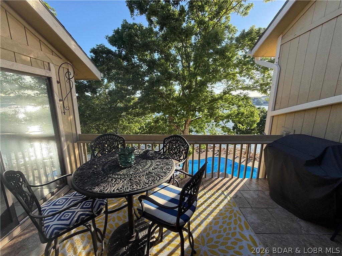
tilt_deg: -10.9
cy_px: 128
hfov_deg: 102.1
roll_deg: -0.4
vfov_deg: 85.7
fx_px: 138
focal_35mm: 14
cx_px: 171
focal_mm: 2.22
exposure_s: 1/379
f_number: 2.2
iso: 64
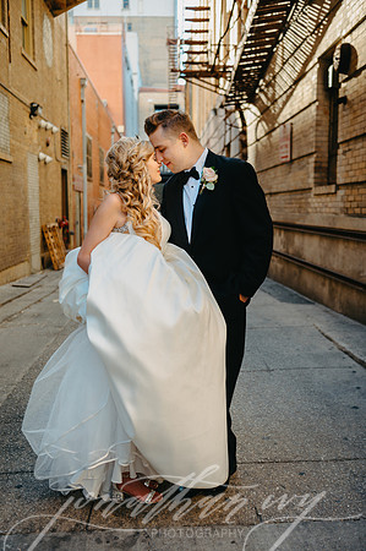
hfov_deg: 35.0
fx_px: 581
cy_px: 276
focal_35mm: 38
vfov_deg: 50.7
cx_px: 183
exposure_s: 1/200
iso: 125
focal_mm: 38
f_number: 2.8
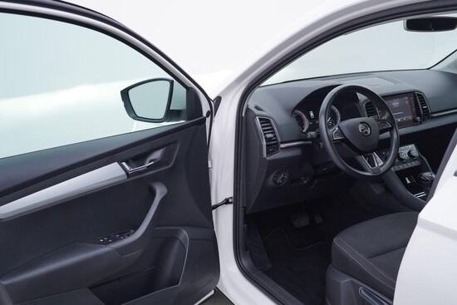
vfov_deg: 36.9
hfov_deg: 53.1
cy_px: 152
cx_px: 228
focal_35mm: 36
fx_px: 457
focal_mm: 24
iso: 125
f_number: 3.5
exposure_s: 1/60
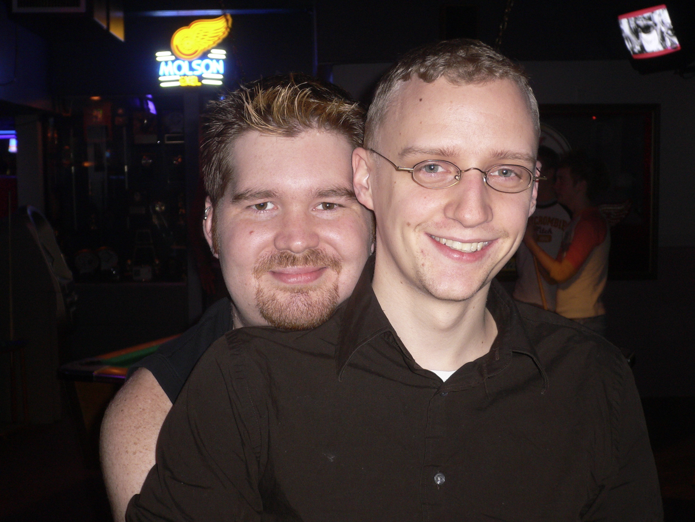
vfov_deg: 28.6
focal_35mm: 51
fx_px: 1024
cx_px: 348
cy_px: 261
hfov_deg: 37.5
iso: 100
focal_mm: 8.5
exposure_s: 1/8
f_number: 3.4
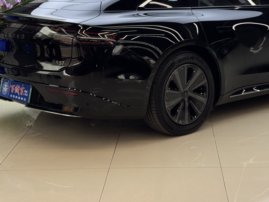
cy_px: 34
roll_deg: +0.1
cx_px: 186
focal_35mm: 84
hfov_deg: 23.1
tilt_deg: -7.7
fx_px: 653
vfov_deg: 17.4
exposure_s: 1/209
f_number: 1.78
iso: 50
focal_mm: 6.76
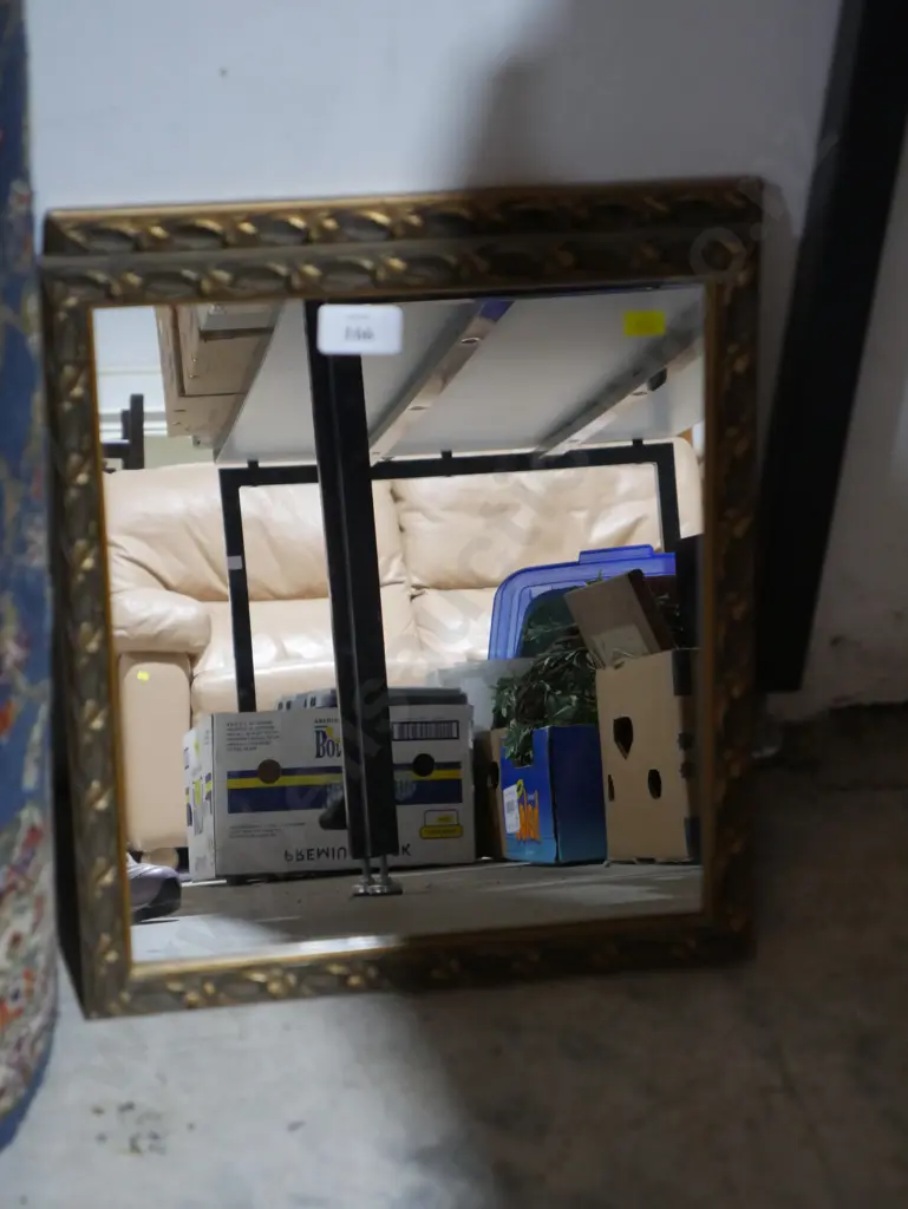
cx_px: 454
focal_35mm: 84
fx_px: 2935
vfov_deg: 23.3
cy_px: 604
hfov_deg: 17.6
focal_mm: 42
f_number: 5.6
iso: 2500
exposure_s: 1/100
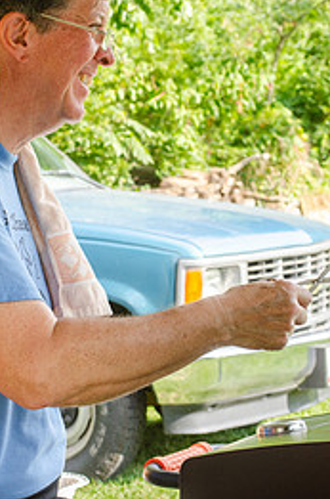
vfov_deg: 14.4
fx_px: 1960
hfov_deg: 9.6
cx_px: 80
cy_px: 140
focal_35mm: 142
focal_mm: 55
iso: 200
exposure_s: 1/250
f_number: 8
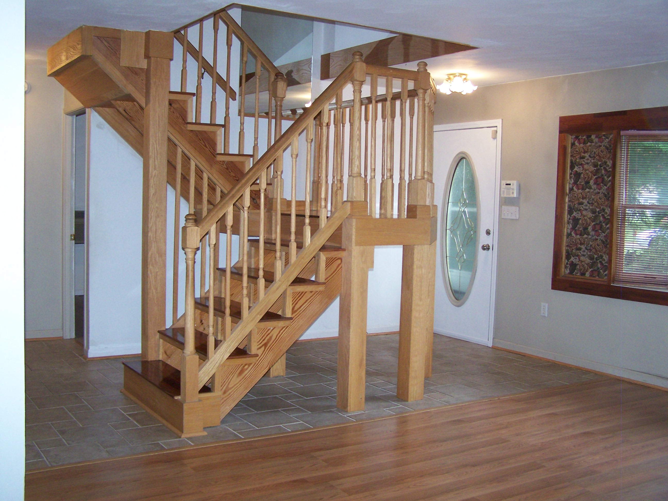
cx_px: 334
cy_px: 250
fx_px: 733
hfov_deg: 49.0
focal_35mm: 38
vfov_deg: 37.7
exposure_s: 1/60
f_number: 2.8
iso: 160
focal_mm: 6.3
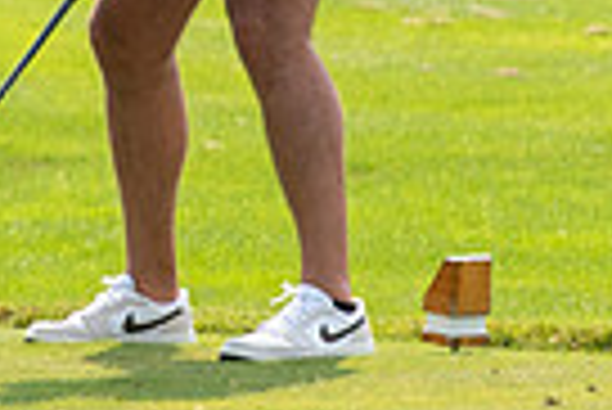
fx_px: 16661
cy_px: -228
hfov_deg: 2.1
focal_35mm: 979
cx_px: -224
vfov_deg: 1.4
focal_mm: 200
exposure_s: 1/2500
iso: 250
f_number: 5
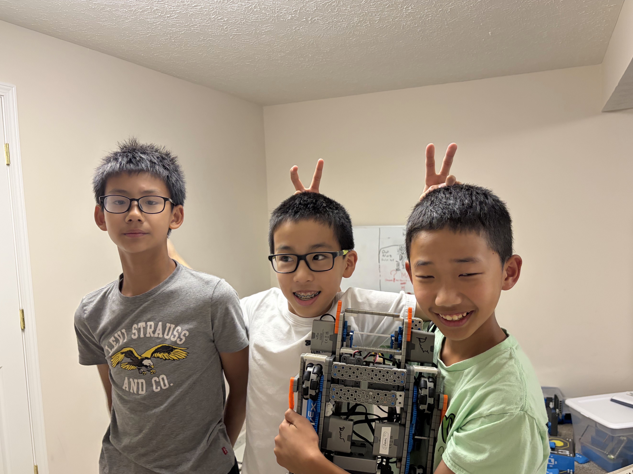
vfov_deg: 49.7
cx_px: 319
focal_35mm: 28
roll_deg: +2.2
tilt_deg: -5.2
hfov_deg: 63.4
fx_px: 512
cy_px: 253
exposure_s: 1/60
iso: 320
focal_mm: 5.96
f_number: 1.6
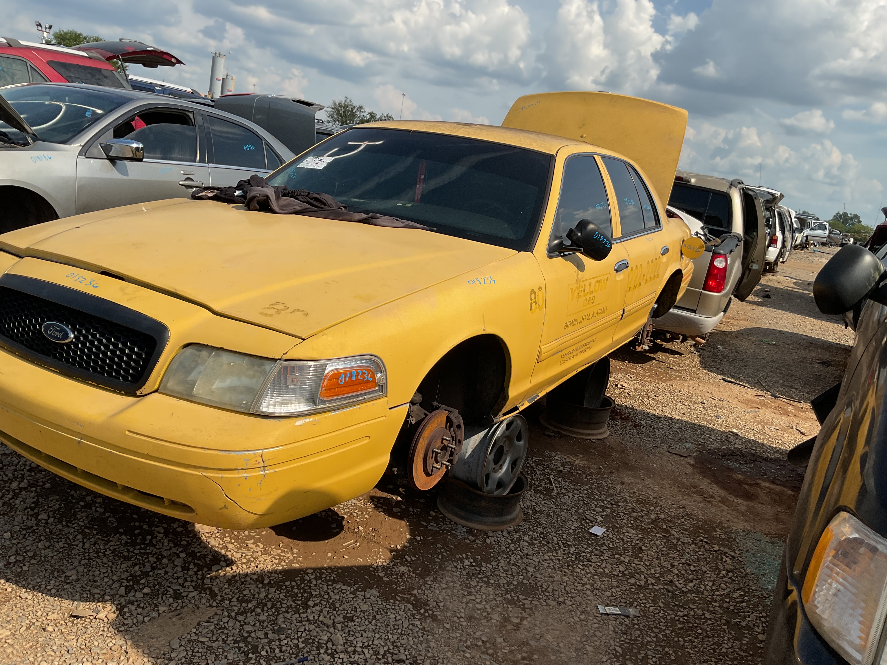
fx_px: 743
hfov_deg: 61.7
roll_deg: -9.2
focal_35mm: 29
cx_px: 444
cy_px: 332
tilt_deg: -11.6
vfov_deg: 48.2
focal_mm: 3
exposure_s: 1/2667
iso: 16
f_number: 1.8
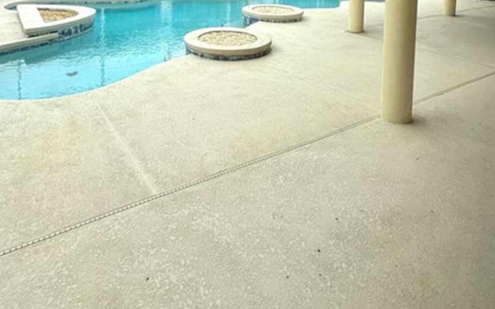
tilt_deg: -5.4
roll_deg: -0.3
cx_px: 235
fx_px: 378
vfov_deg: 37.6
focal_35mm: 28
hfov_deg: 66.4
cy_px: -26
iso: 50
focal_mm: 2.22
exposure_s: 1/1020
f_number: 2.2
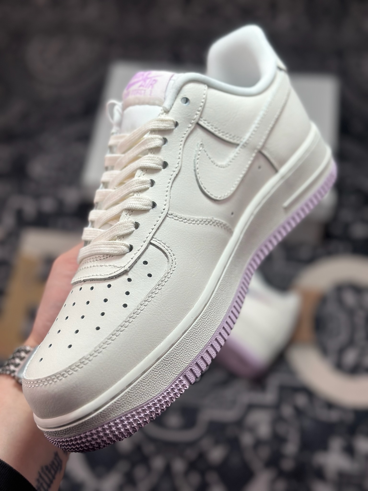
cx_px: 184
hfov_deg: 30.3
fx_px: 680
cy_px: 246
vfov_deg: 39.7
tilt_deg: -57.1
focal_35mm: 48
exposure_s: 1/2028
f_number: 1.78
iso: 100
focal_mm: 6.86
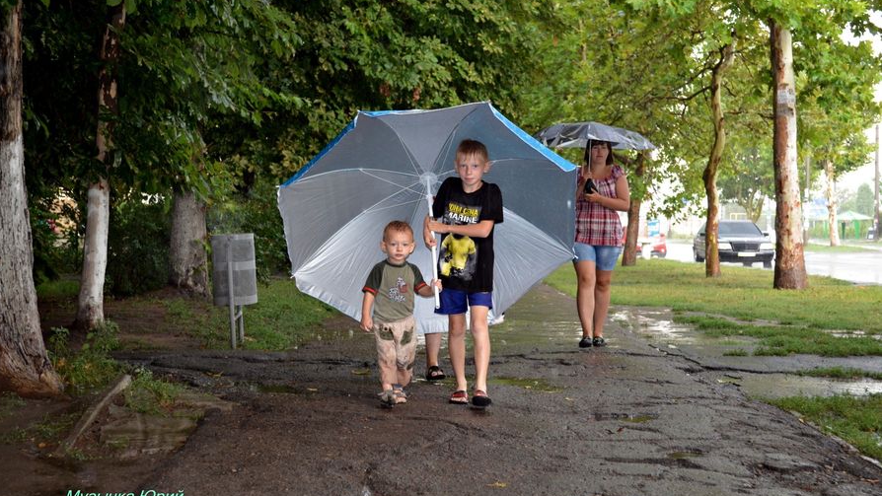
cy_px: 233
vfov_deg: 20.1
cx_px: 439
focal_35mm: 60
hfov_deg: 34.9
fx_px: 1403
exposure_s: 1/60
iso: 720
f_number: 5
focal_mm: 38
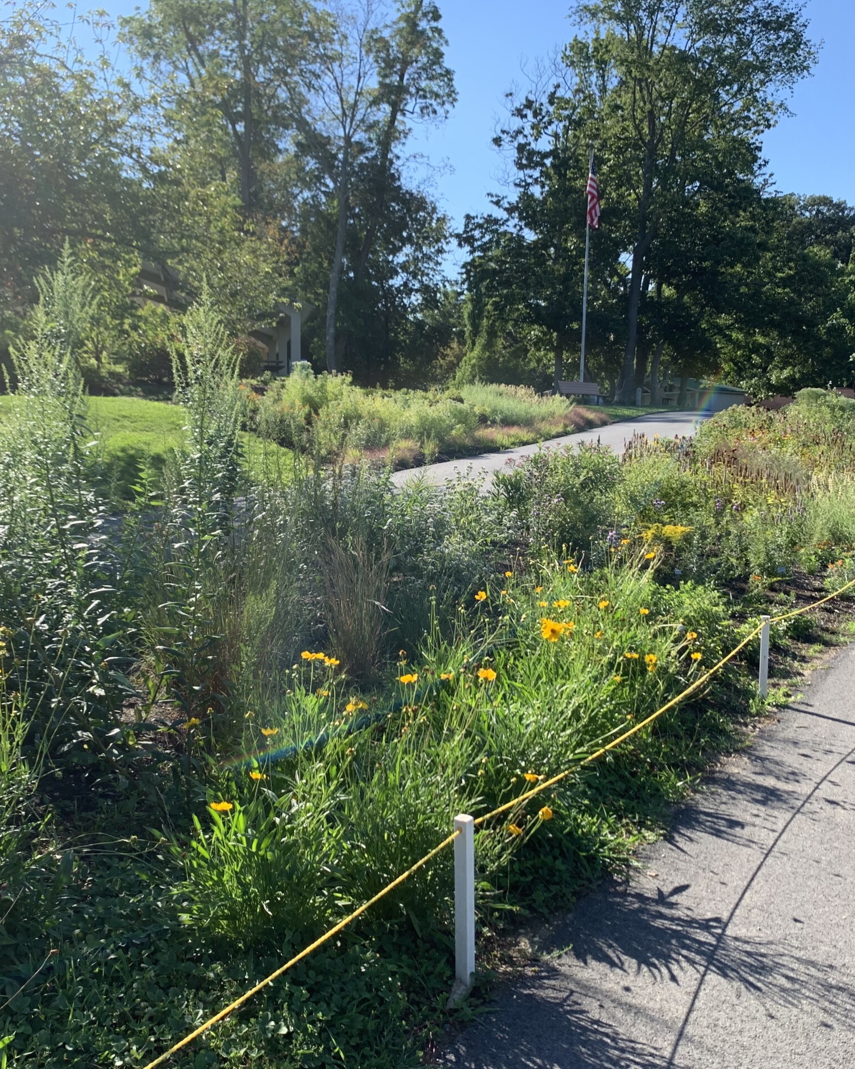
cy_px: 536
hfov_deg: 43.4
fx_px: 1075
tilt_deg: -3.3
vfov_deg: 52.8
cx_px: 436
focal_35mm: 34
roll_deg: +0.3
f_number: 1.8
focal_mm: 4.25
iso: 25
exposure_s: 1/903
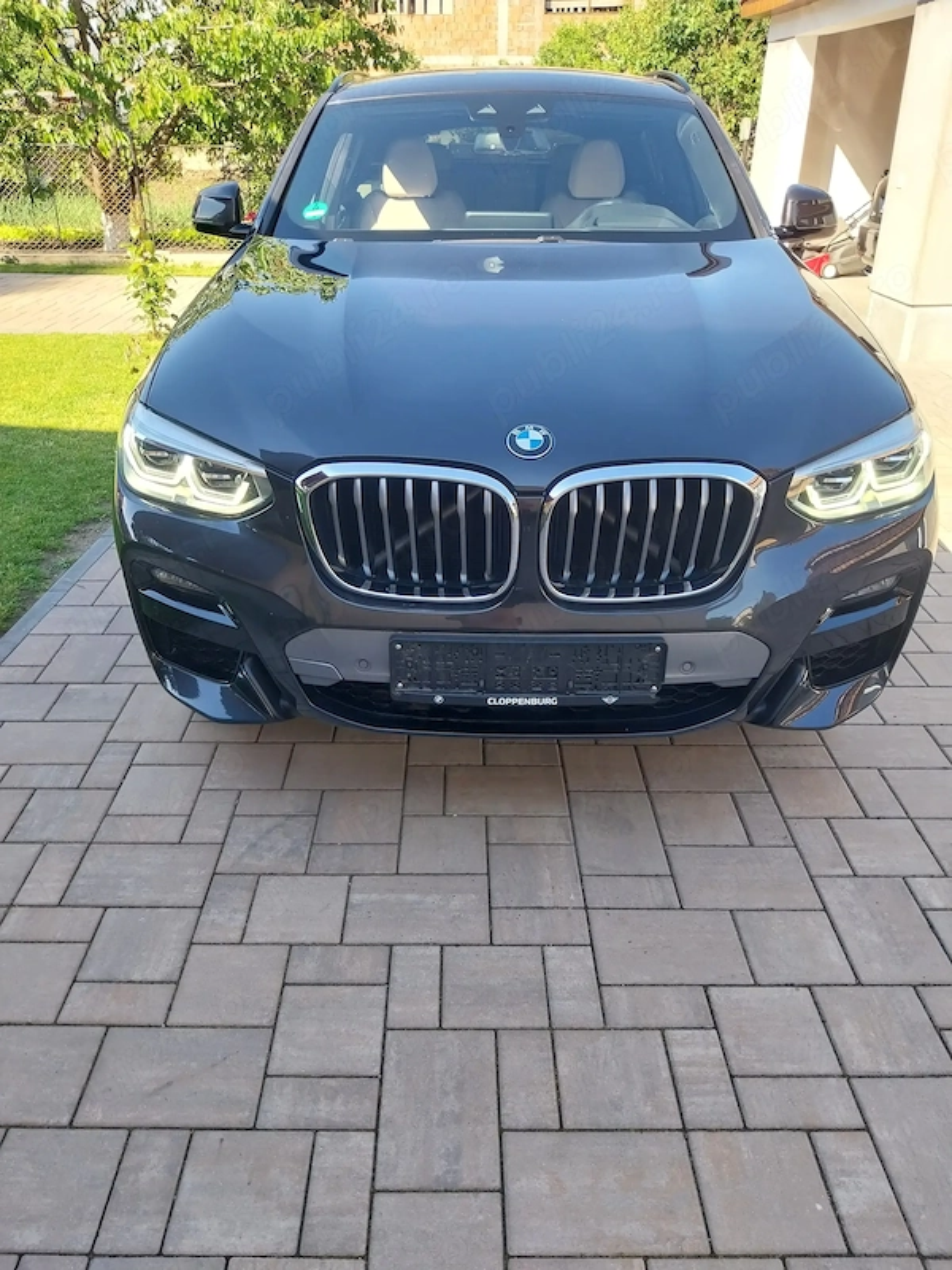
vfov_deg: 67.3
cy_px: 635
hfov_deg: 53.1
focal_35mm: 26
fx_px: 953
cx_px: 476
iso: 25
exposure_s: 1/134
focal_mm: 4
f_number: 1.8
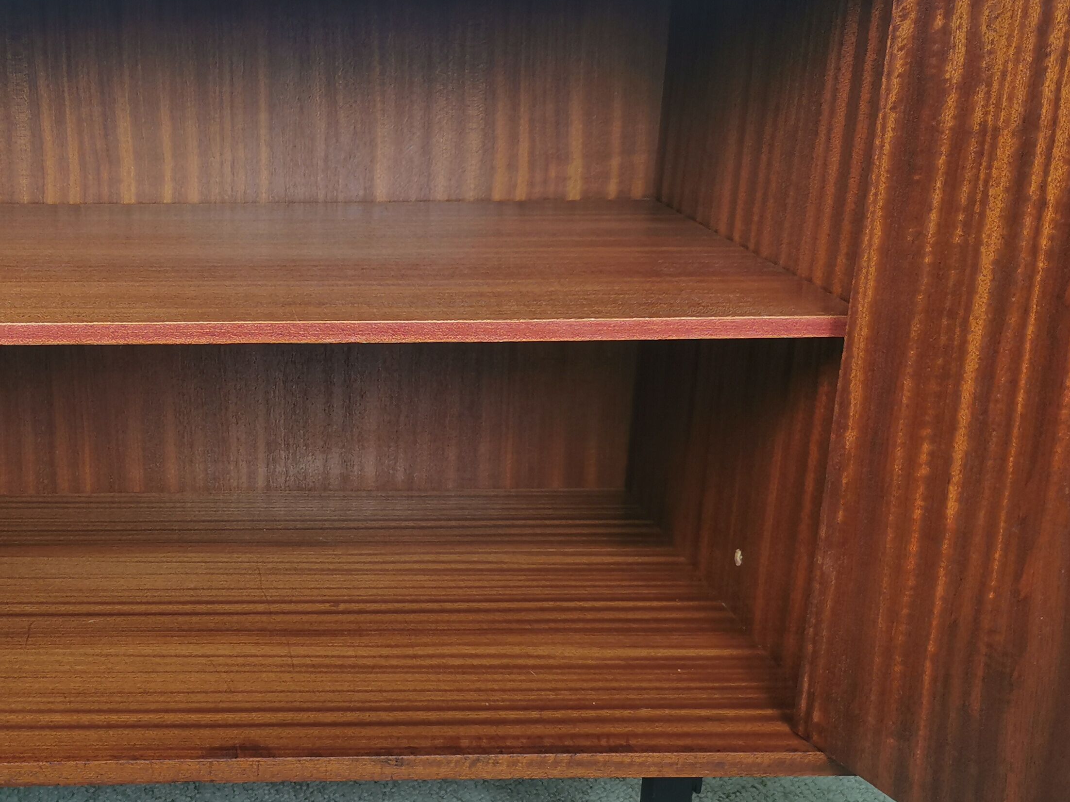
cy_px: 428
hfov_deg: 38.1
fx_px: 1484
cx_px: 202
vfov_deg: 30.3
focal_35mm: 48
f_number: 1.8
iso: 125
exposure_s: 1/50
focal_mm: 5.58
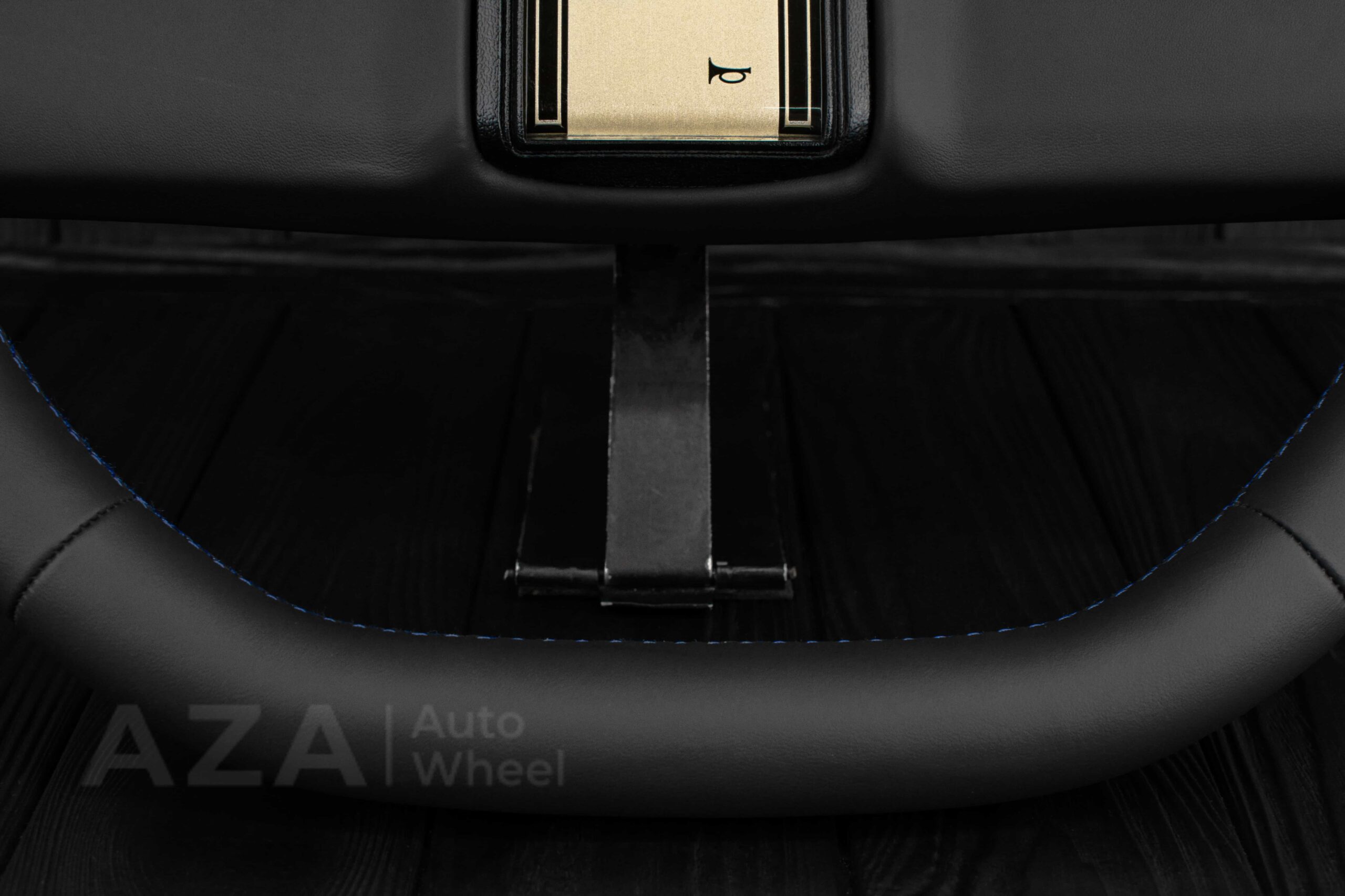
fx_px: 1961
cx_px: 672
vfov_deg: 25.8
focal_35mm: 52
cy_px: 448
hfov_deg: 37.8
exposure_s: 1/100
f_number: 6.3
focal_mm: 35
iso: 500
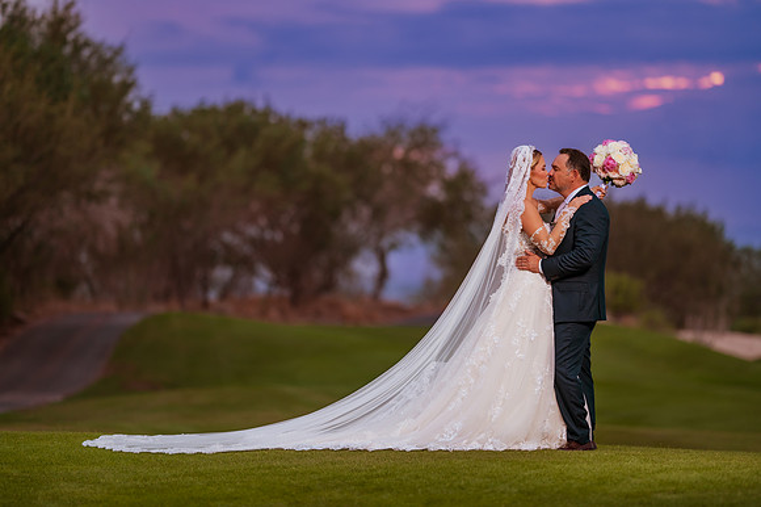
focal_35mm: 135
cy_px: 254
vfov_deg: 10.1
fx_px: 2852
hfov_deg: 15.2
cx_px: 380
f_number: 1.8
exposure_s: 1/250
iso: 320
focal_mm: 135
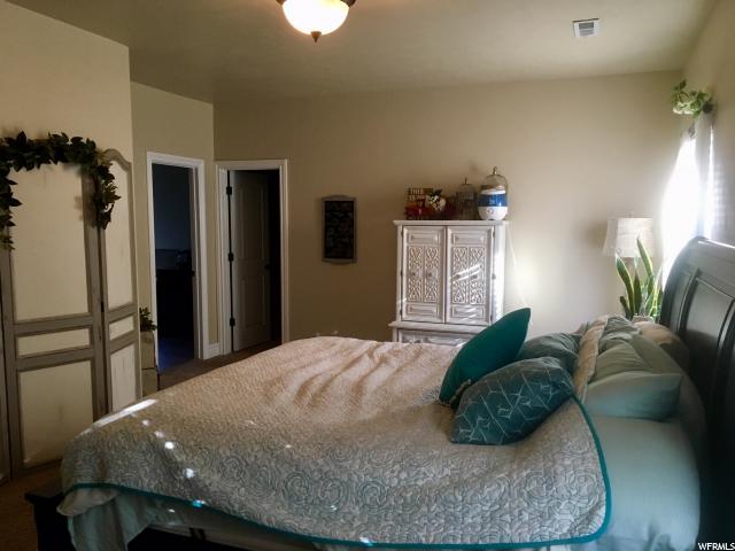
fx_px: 616
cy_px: 276
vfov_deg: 48.2
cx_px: 368
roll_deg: +0.3
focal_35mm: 29
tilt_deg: -4.9
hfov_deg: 61.7
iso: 125
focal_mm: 4.15
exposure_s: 1/30
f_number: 2.2
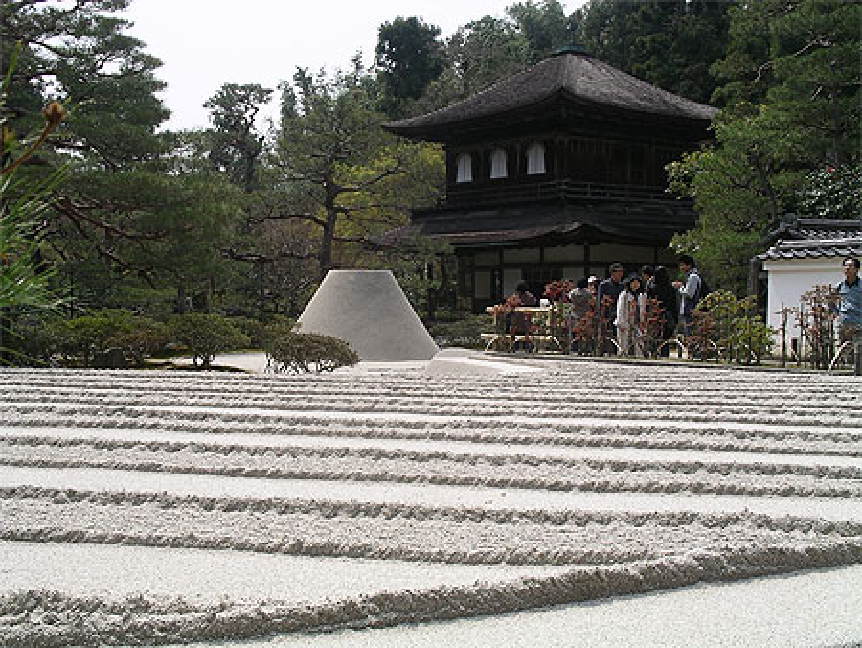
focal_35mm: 52
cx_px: 431
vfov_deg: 28.1
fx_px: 1296
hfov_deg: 36.8
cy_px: 324
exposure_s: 1/349
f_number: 5.6
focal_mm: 10.9
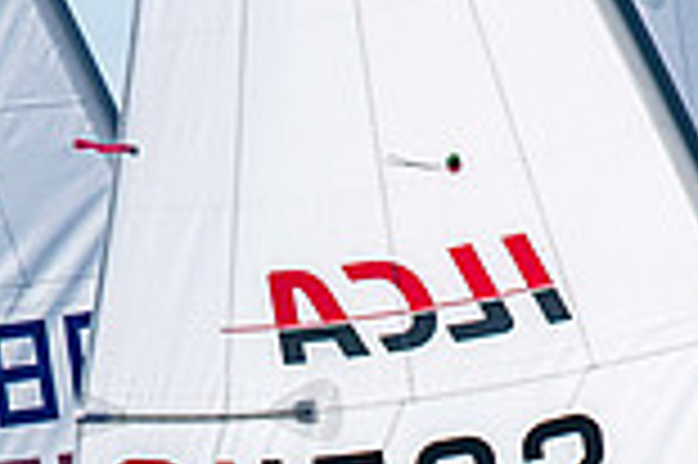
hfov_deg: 1.2
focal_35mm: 1684
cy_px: 813
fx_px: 32616
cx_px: 522
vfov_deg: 0.8
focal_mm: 300
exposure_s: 1/4000
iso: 400
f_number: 5.6
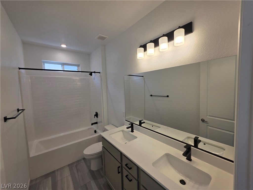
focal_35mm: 13
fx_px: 95
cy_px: 95
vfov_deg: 89.9
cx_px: 126
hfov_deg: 106.2
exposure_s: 1/120
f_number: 1.9
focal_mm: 2.2
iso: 50
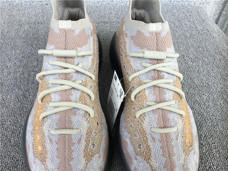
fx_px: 204
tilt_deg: -49.6
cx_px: 114
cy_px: 86
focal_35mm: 31
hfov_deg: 58.4
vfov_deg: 45.4
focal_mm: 3.3
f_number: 2.4
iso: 25
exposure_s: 1/269
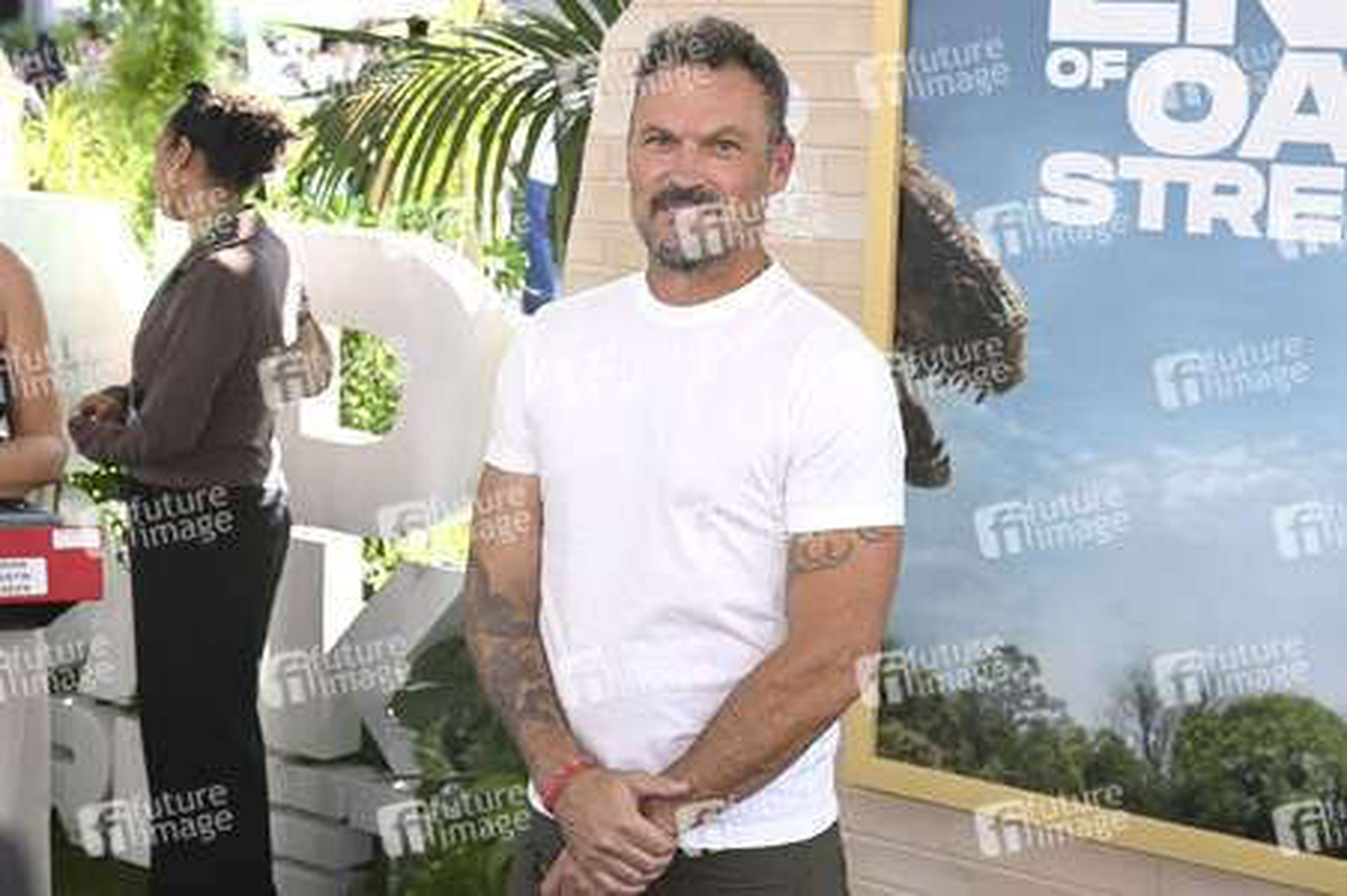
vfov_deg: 23.0
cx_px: 674
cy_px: 448
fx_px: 2206
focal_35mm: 59
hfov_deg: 34.0
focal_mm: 59
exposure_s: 1/250
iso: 640
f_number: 6.3
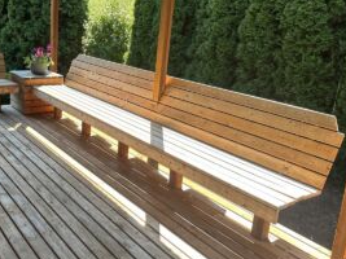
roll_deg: -2.9
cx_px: 119
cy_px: 106
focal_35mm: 36
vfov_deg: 39.5
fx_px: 360
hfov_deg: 50.6
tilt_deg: -15.2
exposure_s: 1/541
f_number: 1.78
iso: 80
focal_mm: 6.86
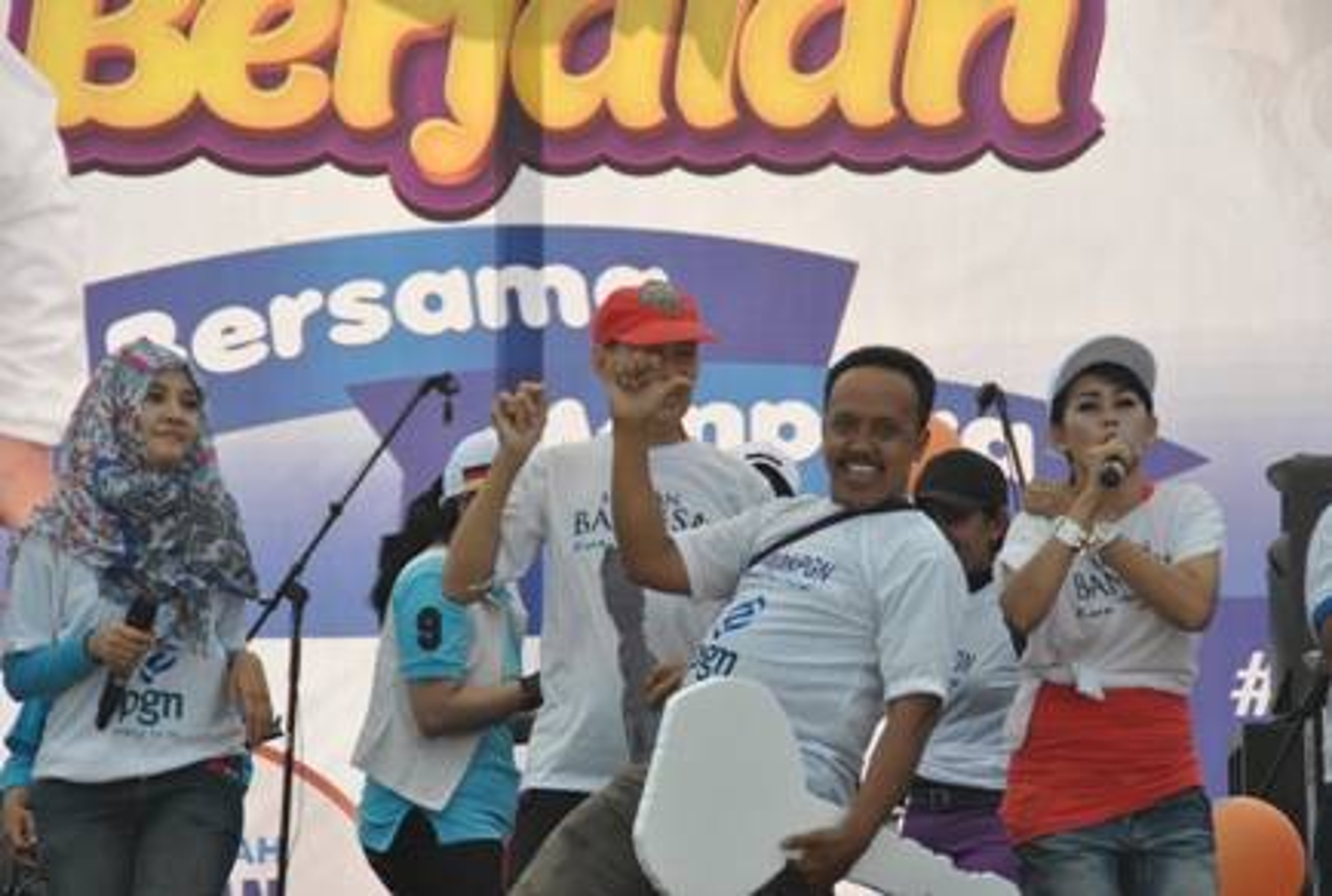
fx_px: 6678
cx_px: 666
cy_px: 448
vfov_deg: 7.7
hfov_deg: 11.4
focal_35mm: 180
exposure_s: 1/800
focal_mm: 120
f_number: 6
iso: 400
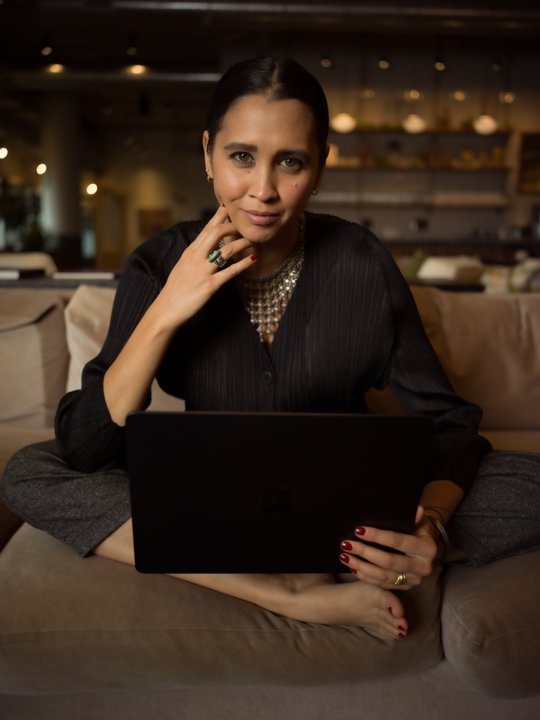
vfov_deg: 61.7
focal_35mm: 29
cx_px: 270
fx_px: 603
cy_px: 360
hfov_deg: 48.2
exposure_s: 1/125
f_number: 2.5
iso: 400
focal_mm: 38
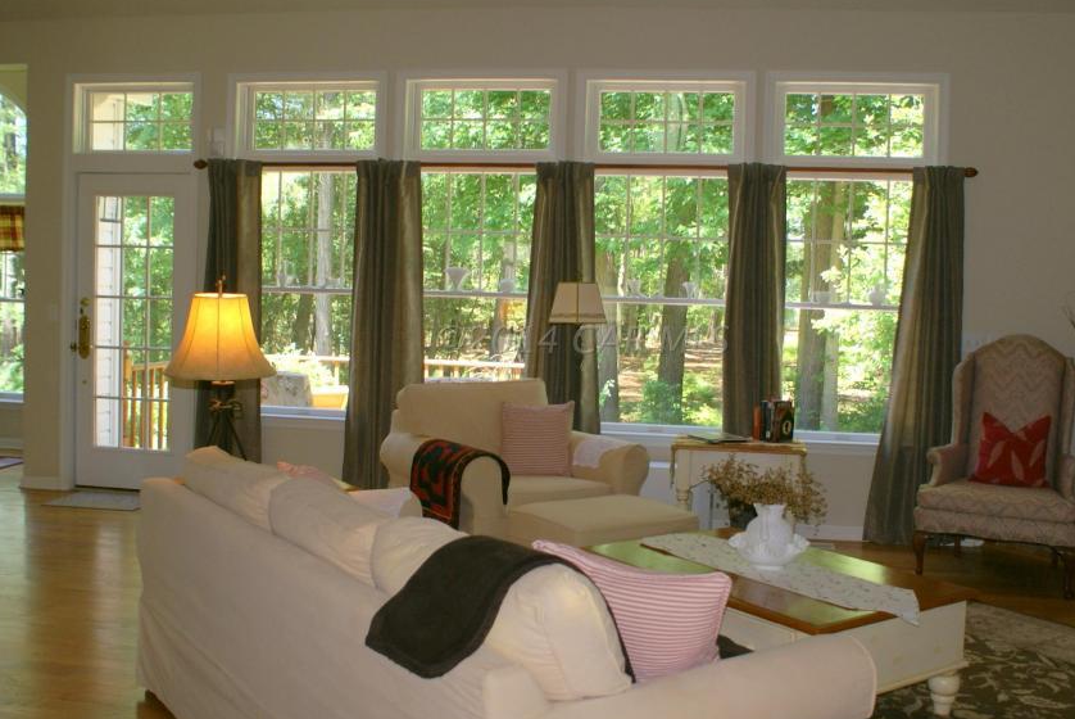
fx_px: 1106
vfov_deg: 36.0
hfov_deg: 51.8
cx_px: 582
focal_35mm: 37
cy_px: 340
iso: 160
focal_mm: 18
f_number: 3.5
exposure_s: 1/80
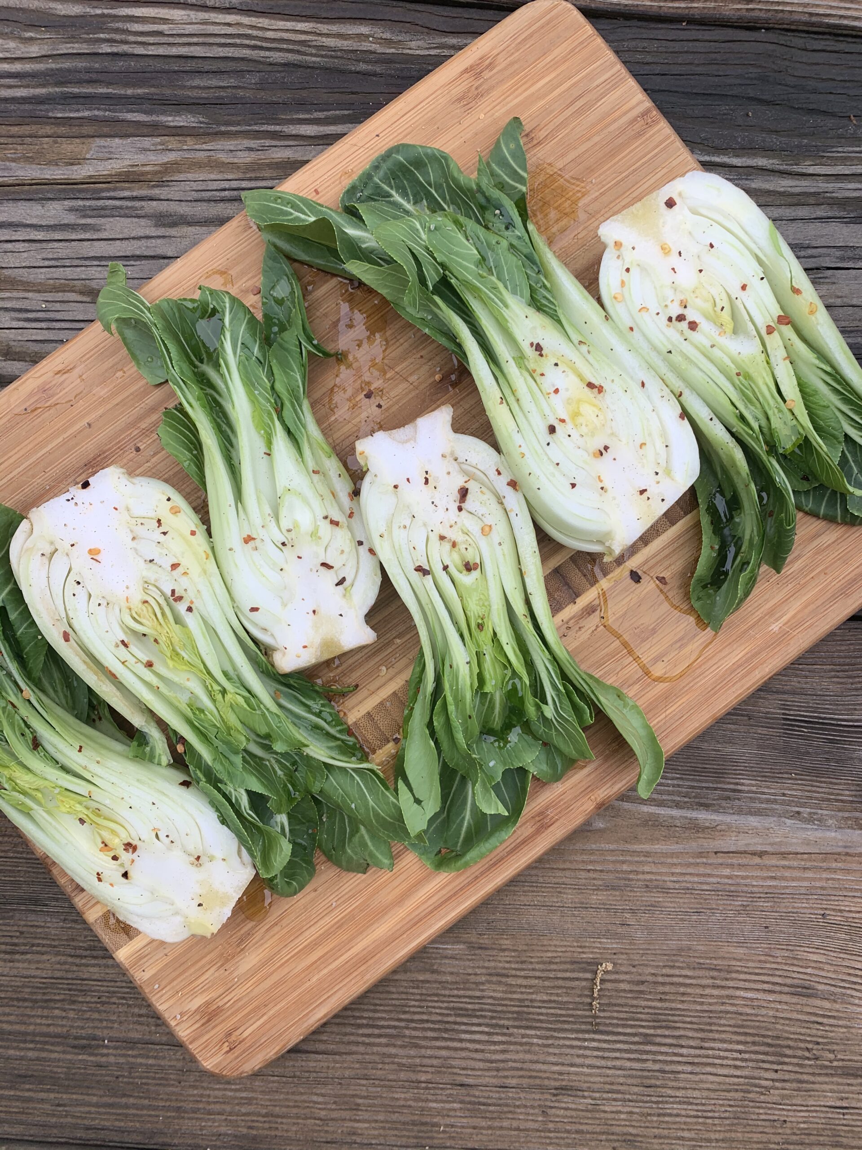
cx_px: 431
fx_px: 863
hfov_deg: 53.1
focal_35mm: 26
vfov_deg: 67.3
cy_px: 575
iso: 25
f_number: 1.8
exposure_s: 1/301
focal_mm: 4.25
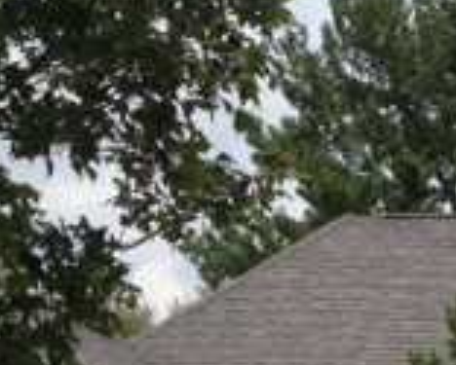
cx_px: 529
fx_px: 1891
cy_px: 339
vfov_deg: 11.0
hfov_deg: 13.4
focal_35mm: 140
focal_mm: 4.28
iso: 64
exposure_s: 1/1972
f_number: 2.4
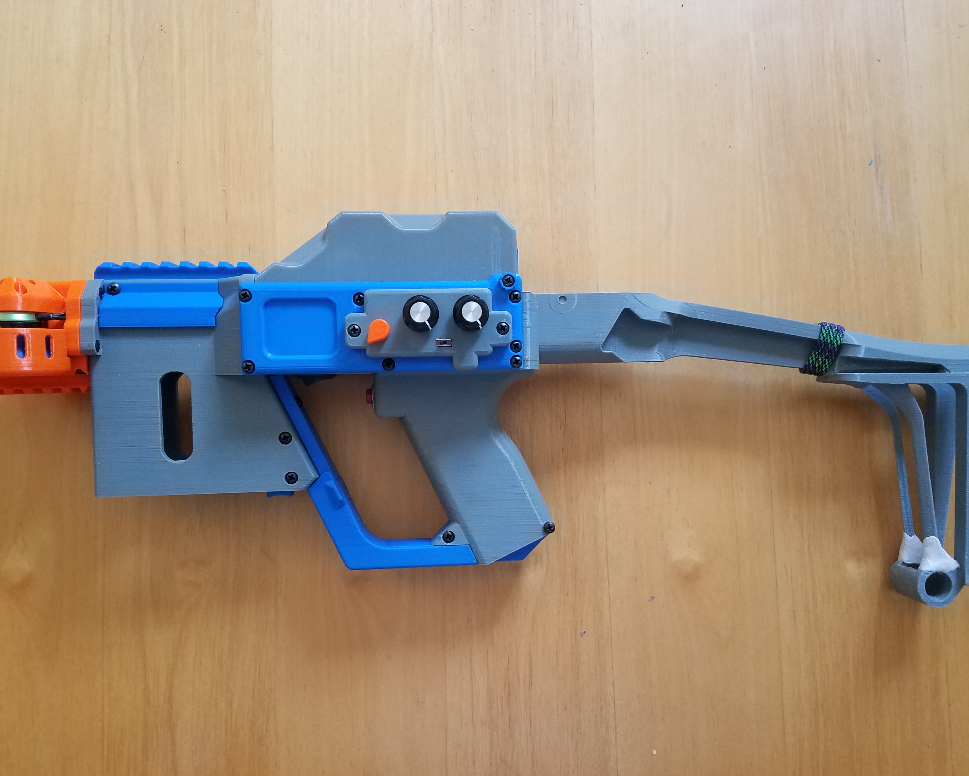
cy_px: 400
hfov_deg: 62.2
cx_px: 471
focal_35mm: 28
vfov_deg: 51.5
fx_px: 803
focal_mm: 4.2
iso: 160
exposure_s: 1/30
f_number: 1.7
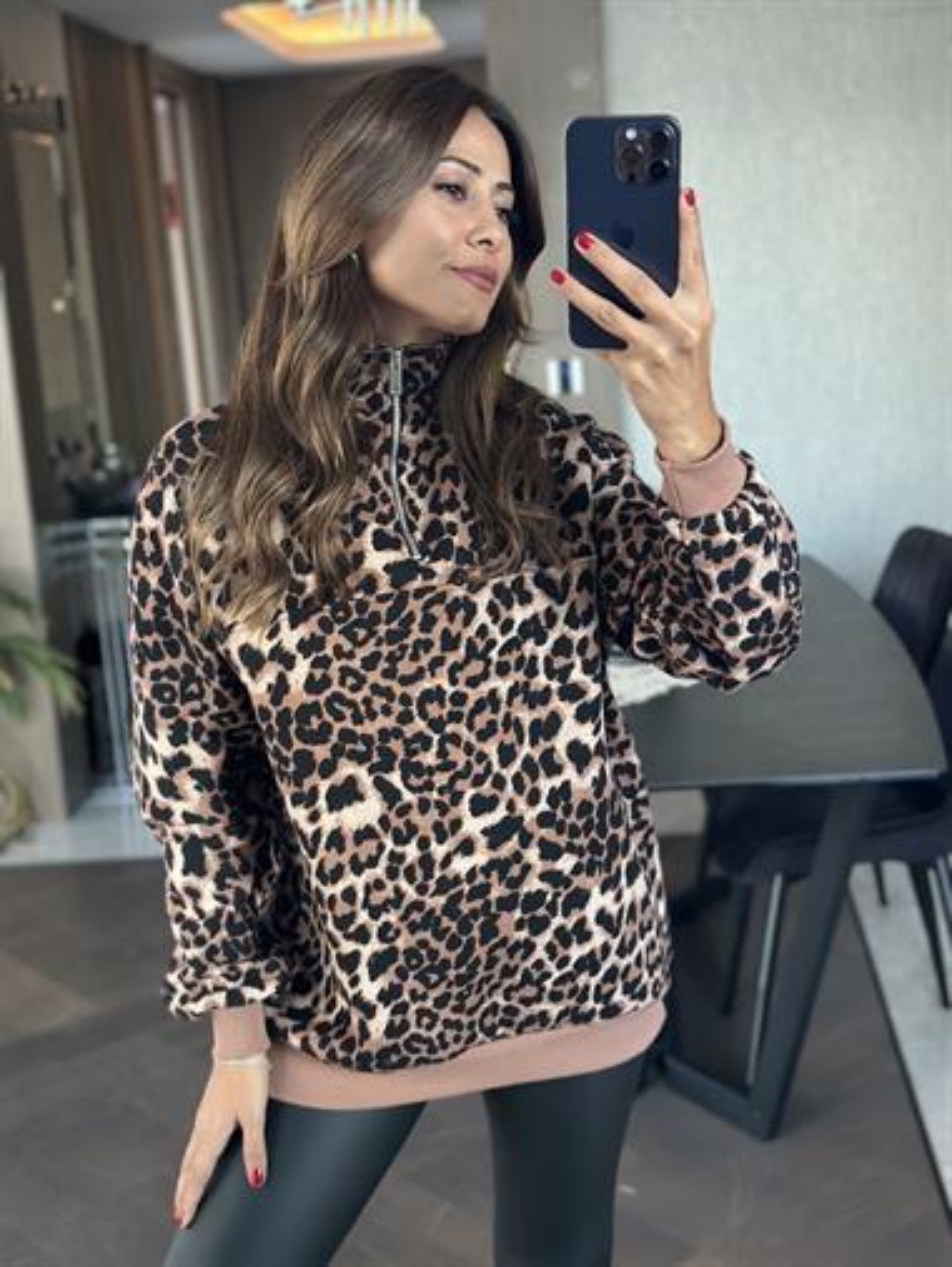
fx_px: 1759
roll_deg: +4.4
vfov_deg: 39.6
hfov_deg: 30.3
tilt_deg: -17.1
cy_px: 634
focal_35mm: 48
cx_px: 476
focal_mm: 6.86
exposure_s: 1/60
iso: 320
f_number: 1.78
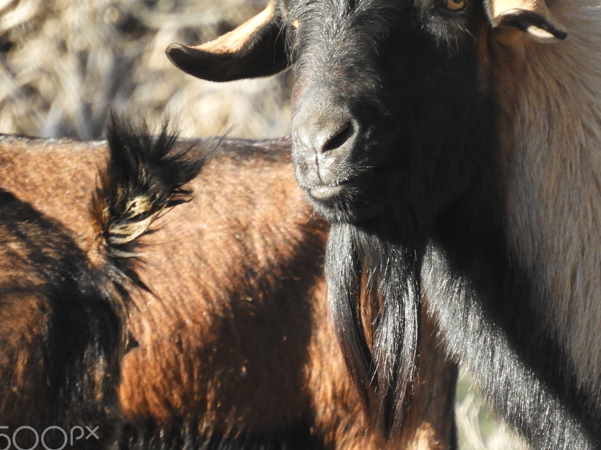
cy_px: 172
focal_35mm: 1368
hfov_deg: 1.5
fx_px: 23743
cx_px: 414
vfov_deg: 1.1
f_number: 5.6
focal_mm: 161.2
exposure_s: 1/250
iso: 400
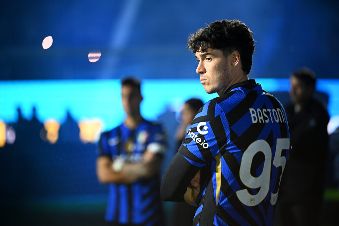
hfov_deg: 10.3
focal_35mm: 200
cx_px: 170
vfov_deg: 6.9
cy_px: 113
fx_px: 1883
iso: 2500
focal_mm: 200
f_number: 2.8
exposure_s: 1/640
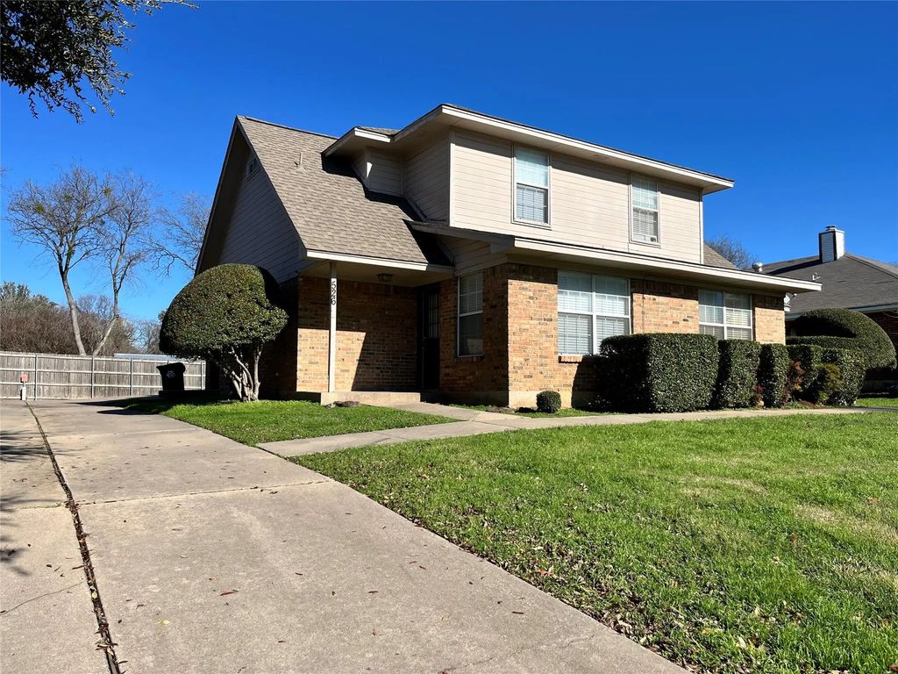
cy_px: 337
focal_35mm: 26
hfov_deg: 67.3
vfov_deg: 53.1
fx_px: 674
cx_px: 449
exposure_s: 1/3745
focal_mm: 5.1
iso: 50
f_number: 1.6
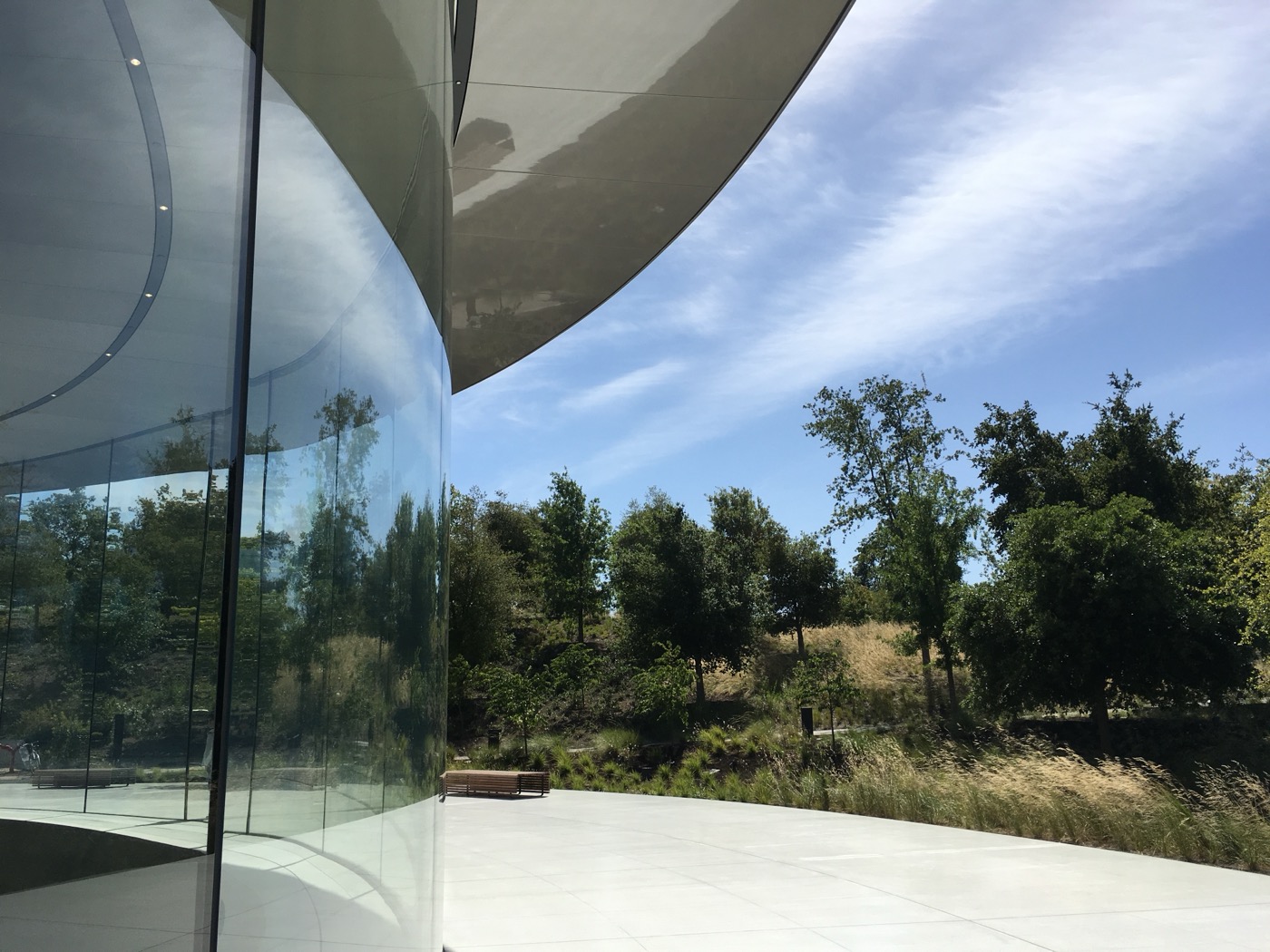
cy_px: 476
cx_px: 635
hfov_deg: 61.7
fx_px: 1064
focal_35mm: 29
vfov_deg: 48.2
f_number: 2.2
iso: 25
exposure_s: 1/2481
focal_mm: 4.15
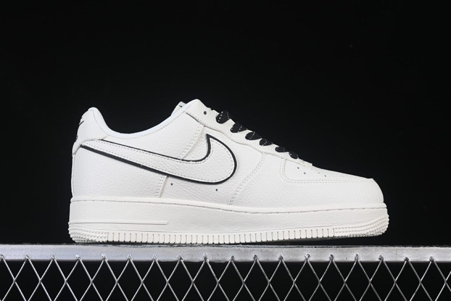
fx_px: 940
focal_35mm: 75
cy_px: 150
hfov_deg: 27.0
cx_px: 226
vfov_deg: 18.2
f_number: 8
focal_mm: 50
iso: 160
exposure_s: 1/100
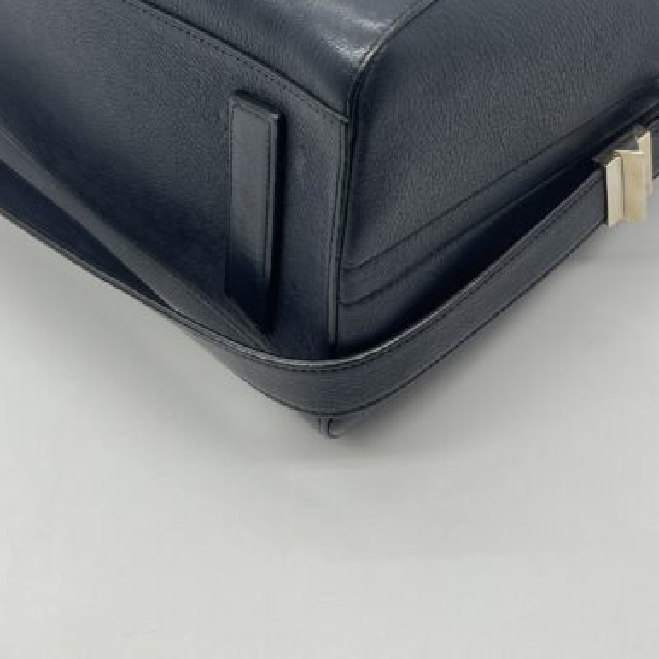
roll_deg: +8.7
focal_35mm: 61
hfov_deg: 28.1
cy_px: 17
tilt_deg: -43.1
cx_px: 280
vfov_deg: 26.8
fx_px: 1314
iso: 40
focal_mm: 5.7
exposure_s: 1/100
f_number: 1.5
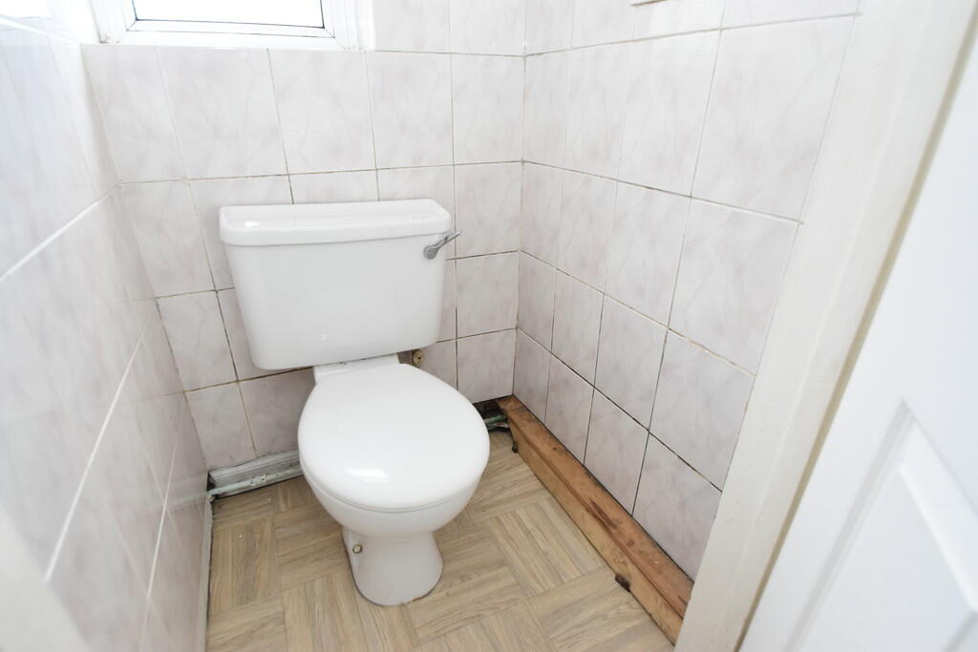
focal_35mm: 17
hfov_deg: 92.4
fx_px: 469
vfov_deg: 69.7
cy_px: 326
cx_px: 489
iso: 800
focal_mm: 11.5
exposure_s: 1/100
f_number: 5
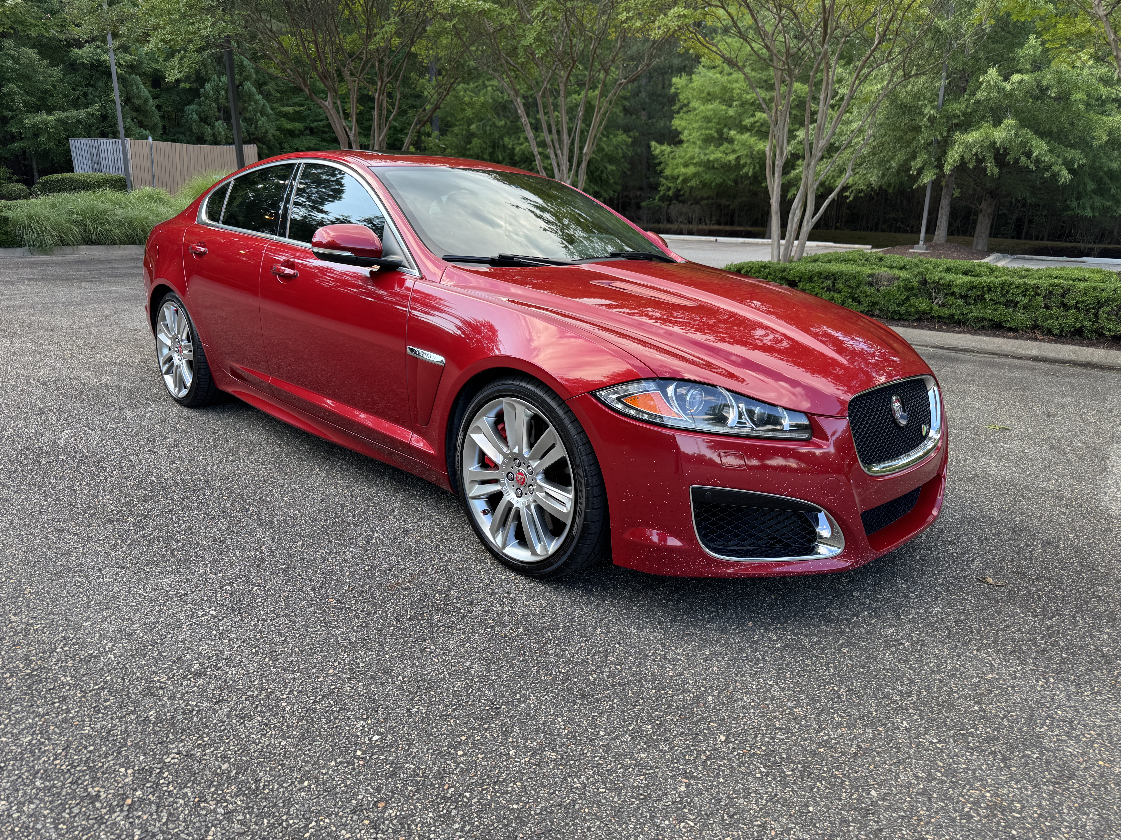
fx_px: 777
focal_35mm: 24
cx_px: 560
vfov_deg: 56.8
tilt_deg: -17.7
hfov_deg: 71.6
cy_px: 420
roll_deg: -1.5
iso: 64
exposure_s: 1/193
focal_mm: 6.76
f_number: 1.78
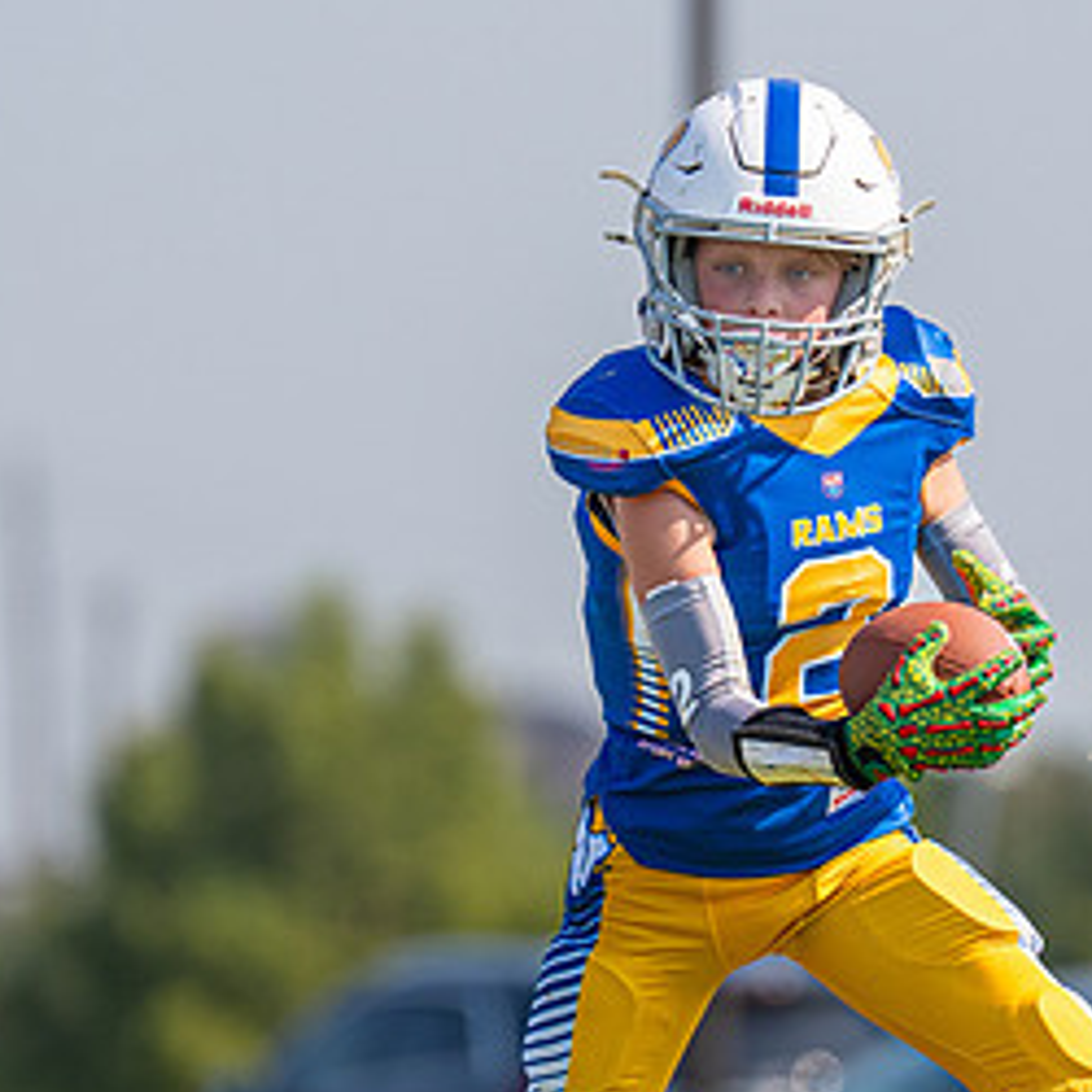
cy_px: 831
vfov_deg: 2.3
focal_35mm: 747
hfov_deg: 2.3
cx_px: 693
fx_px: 26661
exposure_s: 1/3200
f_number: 2.8
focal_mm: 200
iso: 160
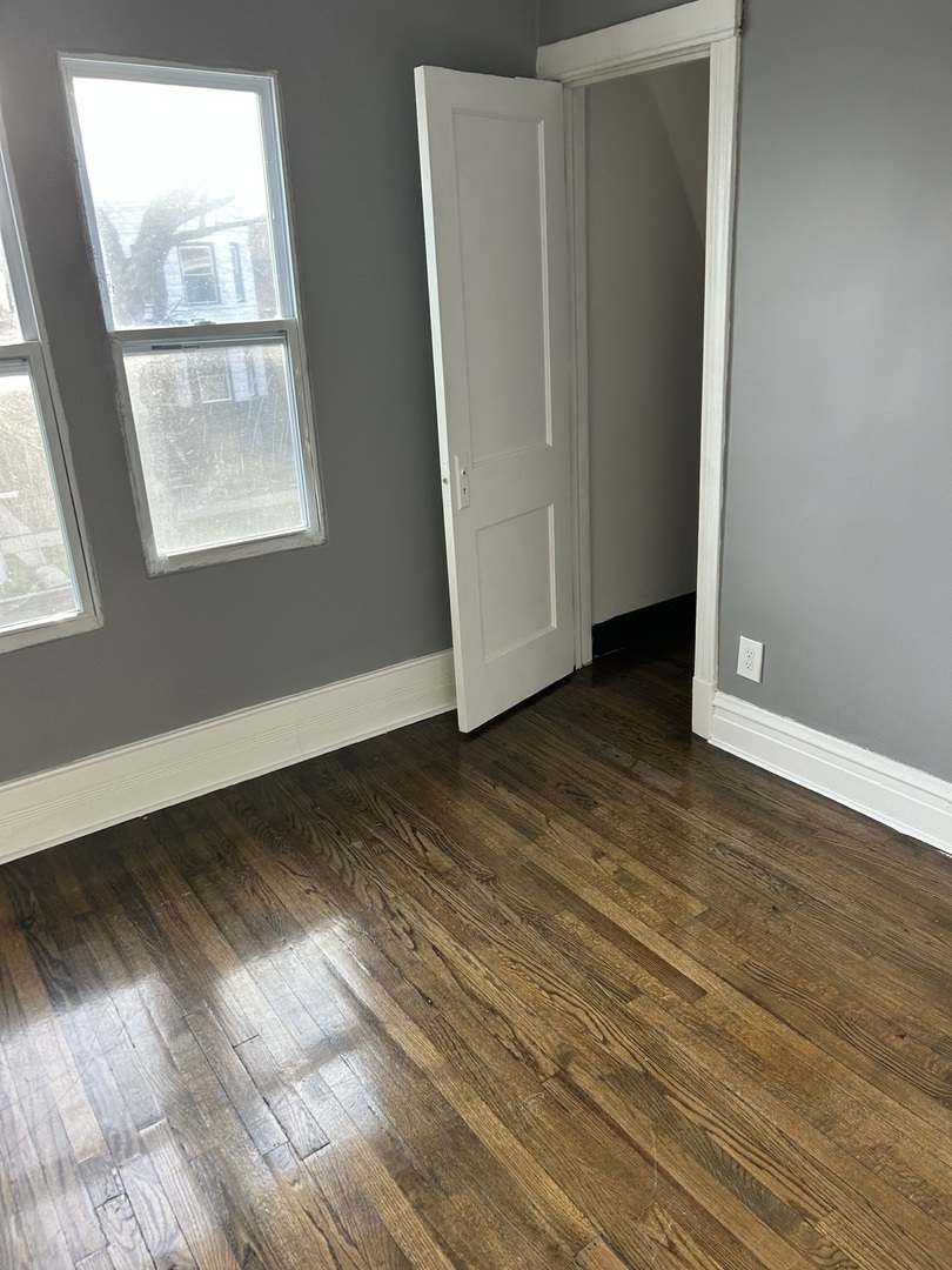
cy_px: 635
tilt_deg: -23.7
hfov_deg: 53.1
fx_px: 953
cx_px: 476
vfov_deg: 67.3
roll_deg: -1.3
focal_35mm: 26
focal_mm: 5.7
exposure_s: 1/121
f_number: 1.5
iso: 80
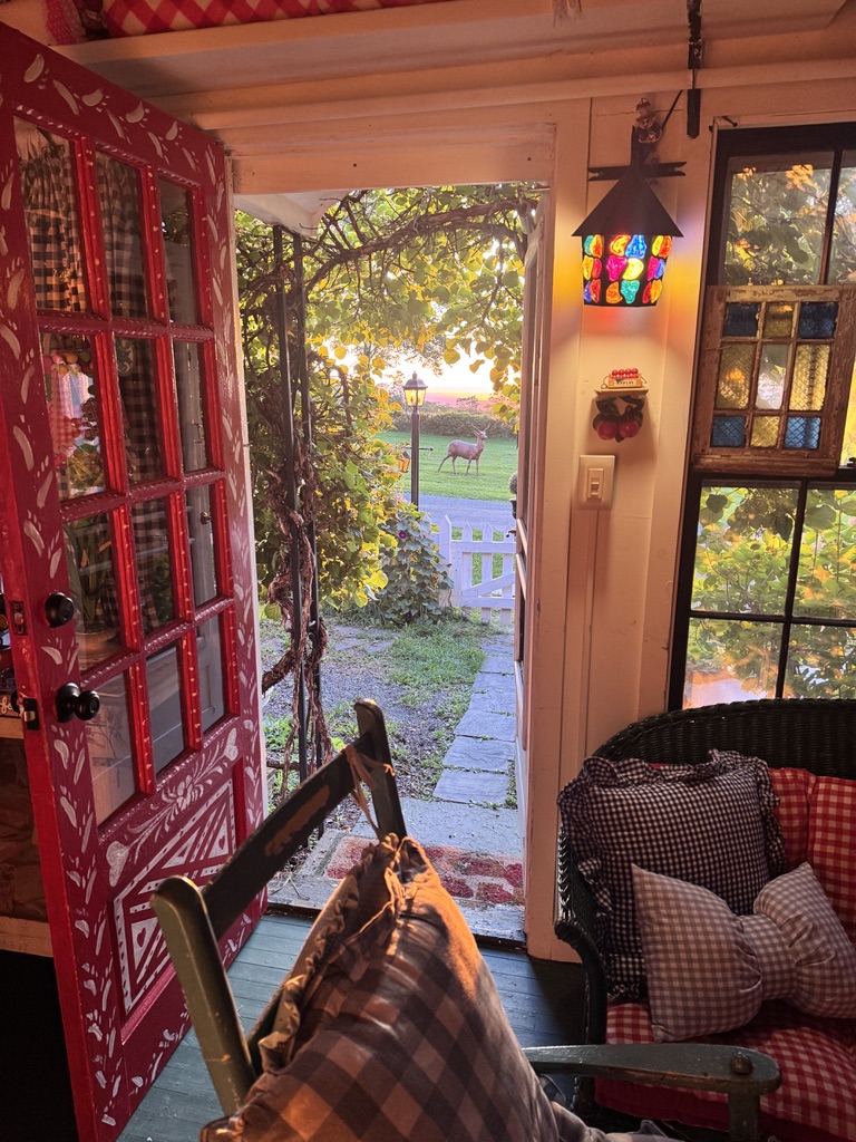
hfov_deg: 56.8
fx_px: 791
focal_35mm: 24
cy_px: 571
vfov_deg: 71.6
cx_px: 428
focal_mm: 6.76
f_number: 1.78
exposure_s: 1/60
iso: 160
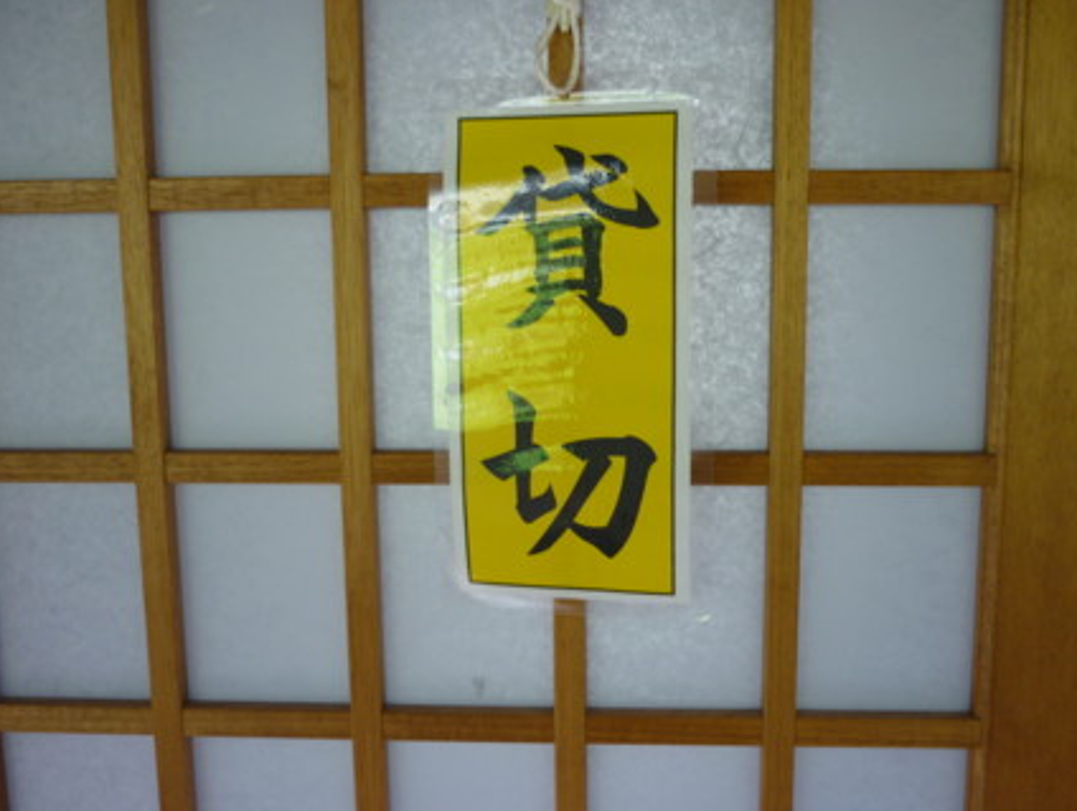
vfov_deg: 40.8
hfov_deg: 52.6
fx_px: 1090
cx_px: 556
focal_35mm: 35
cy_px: 407
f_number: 2.8
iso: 100
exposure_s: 1/30
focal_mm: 5.5
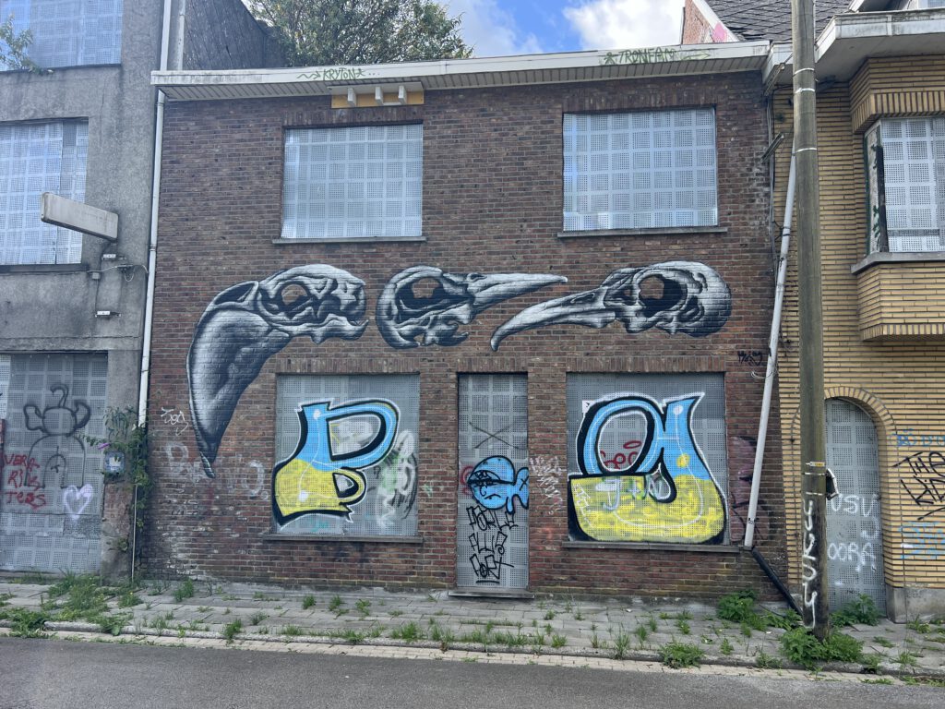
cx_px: 472
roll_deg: +0.0
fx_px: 710
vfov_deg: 53.1
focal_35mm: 26
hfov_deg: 67.3
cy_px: 354
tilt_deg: +6.2
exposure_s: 1/1135
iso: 50
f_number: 1.5
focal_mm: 5.7
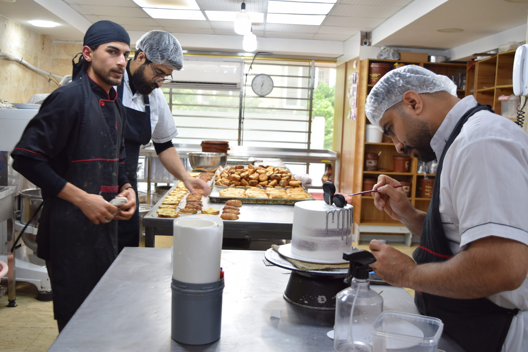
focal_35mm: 39
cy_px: 176
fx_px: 572
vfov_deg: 34.2
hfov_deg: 49.6
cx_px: 264
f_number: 5.6
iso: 400
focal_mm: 26
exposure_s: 1/125
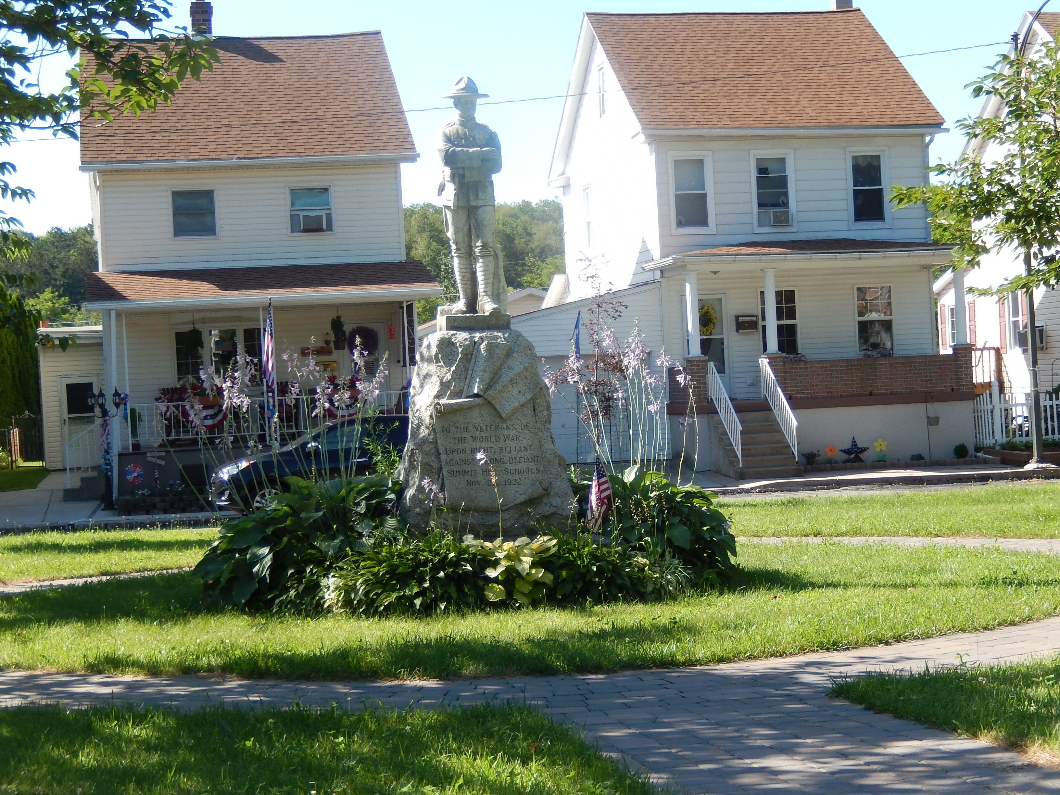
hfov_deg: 29.0
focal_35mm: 67
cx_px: 530
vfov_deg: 21.9
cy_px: 398
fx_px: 2052
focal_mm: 12
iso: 125
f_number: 4.8
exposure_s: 1/320
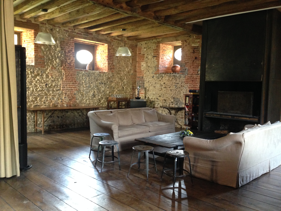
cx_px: 140
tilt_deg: -3.3
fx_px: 268
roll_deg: -0.3
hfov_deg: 55.4
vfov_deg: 42.9
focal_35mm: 33
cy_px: 106
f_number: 2.4
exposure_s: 1/20
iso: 250
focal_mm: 4.12
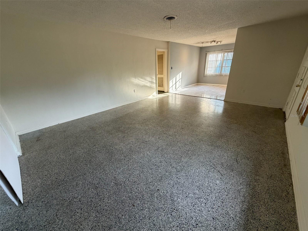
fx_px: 125
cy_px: 116
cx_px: 154
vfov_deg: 85.7
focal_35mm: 14
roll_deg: +2.4
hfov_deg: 102.1
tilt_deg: -22.1
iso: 250
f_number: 2.2
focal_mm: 2.22
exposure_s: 1/121
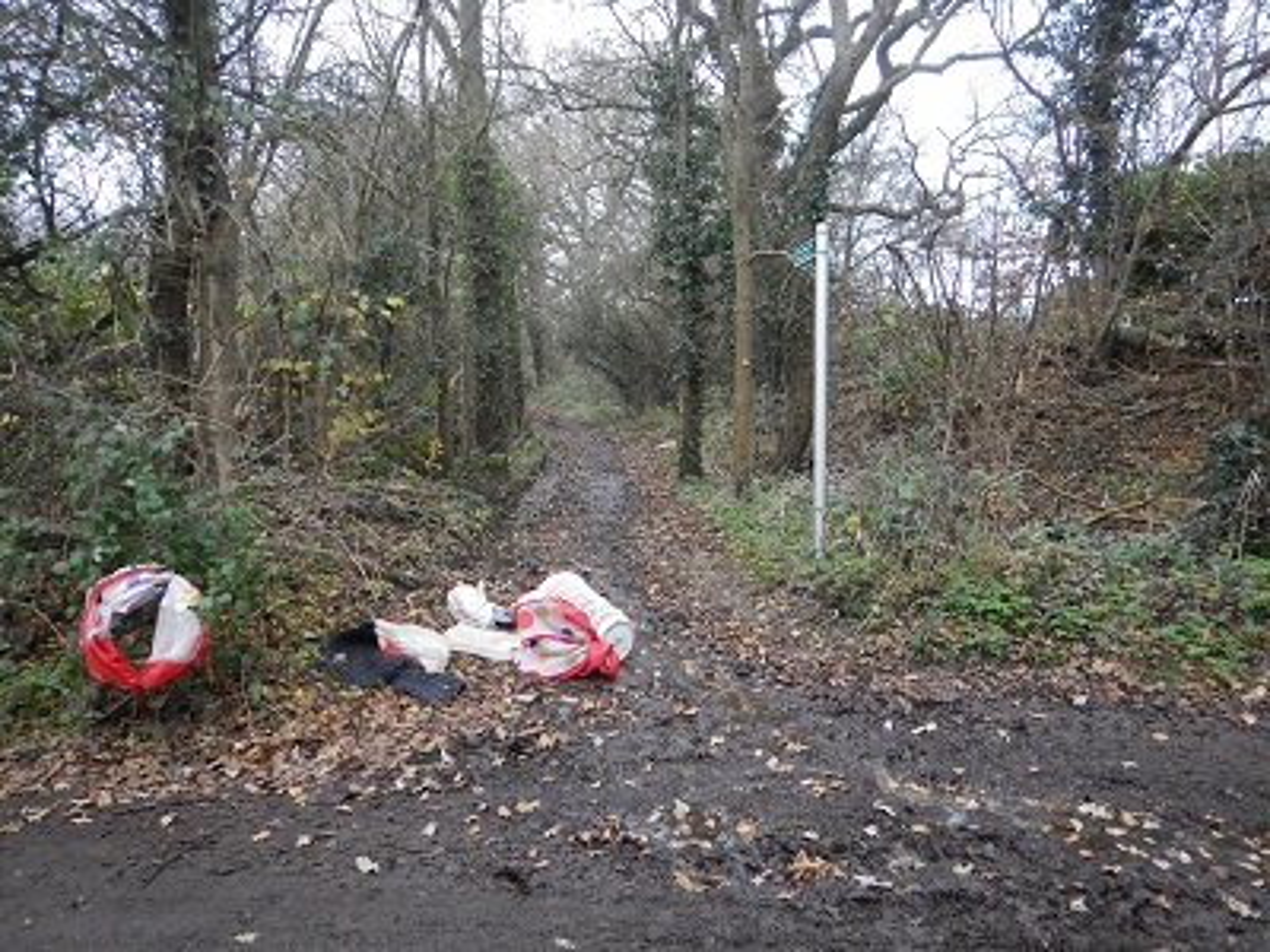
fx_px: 881
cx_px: 635
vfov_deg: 56.8
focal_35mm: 24
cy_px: 476
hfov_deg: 71.6
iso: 800
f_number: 2.8
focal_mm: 4.3
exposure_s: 1/250
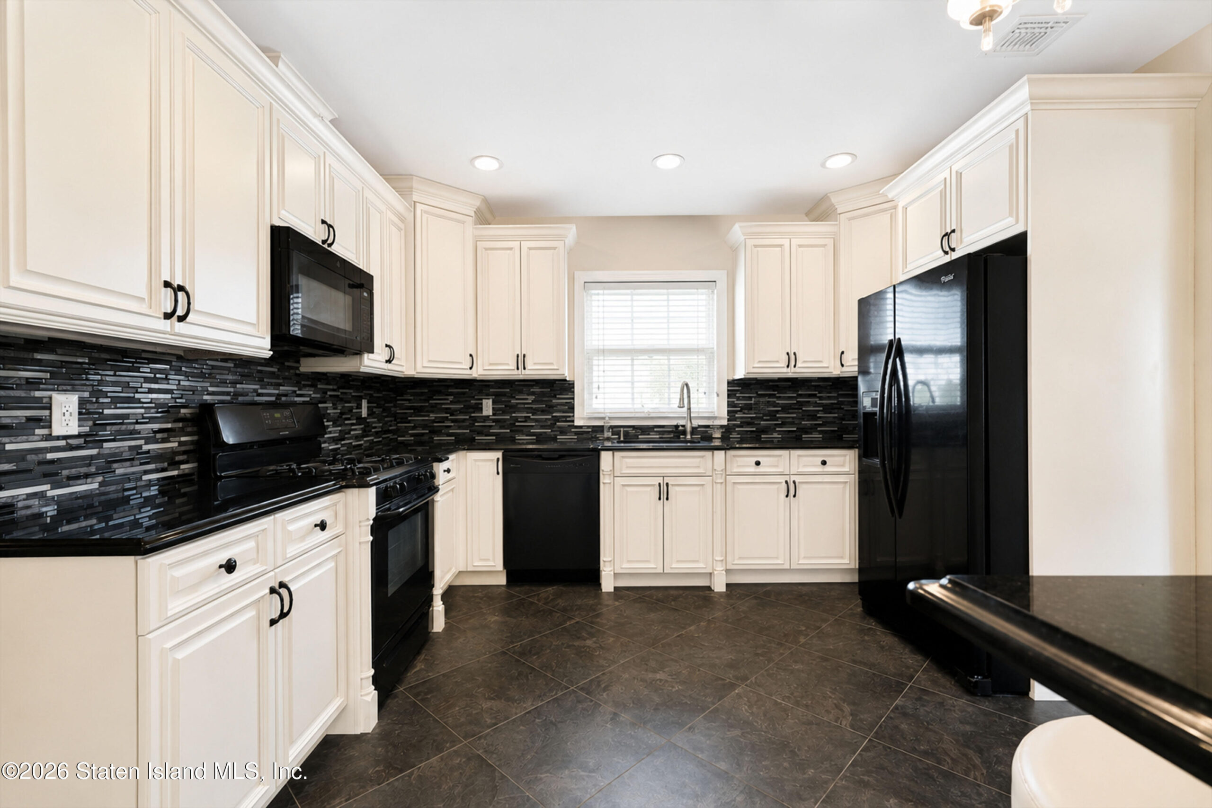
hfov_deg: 96.7
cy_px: 404
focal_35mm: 16
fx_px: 539
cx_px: 606
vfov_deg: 73.8
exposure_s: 1/8
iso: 64
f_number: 4
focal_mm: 16
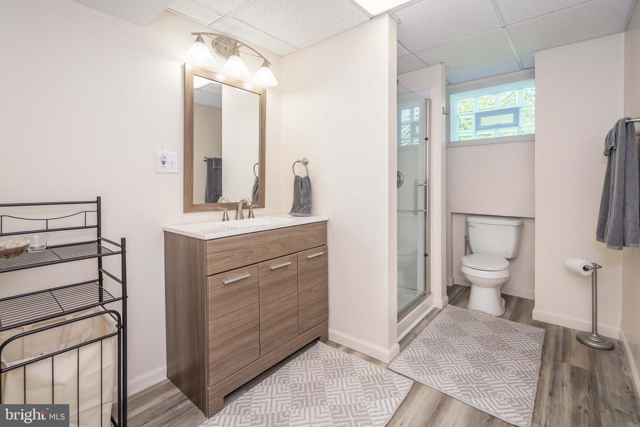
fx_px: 267
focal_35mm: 15
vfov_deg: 77.3
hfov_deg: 100.4
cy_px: 214
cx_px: 320
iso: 500
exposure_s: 1/100
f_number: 5
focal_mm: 10
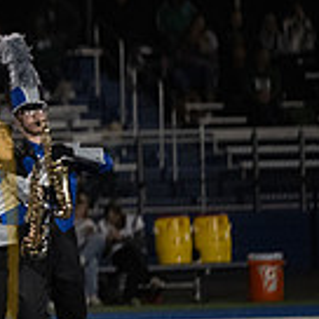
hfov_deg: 2.7
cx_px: -274
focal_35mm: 636
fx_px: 6631
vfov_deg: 2.8
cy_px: 315
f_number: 2.8
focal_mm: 175
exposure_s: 1/1250
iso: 5000
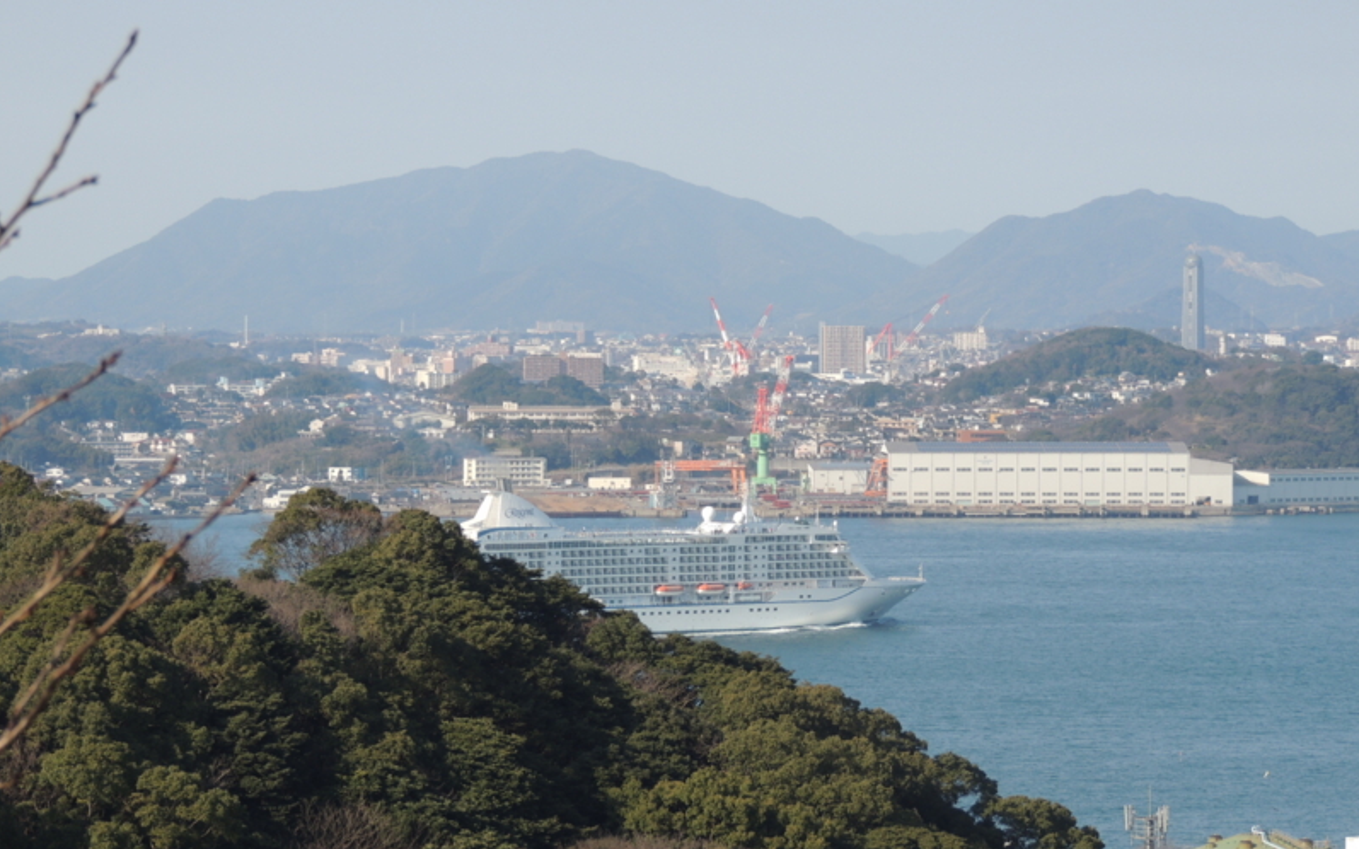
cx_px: 680
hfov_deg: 12.7
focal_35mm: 165
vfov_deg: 7.9
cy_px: 431
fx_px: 6111
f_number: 4.4
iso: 100
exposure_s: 1/500
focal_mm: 27.6
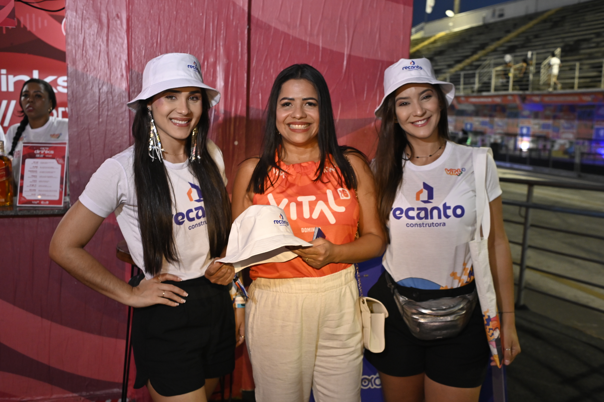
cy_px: 201
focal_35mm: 35
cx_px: 302
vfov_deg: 37.8
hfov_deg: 54.4
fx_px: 587
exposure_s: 1/125
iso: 2500
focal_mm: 35
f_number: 5
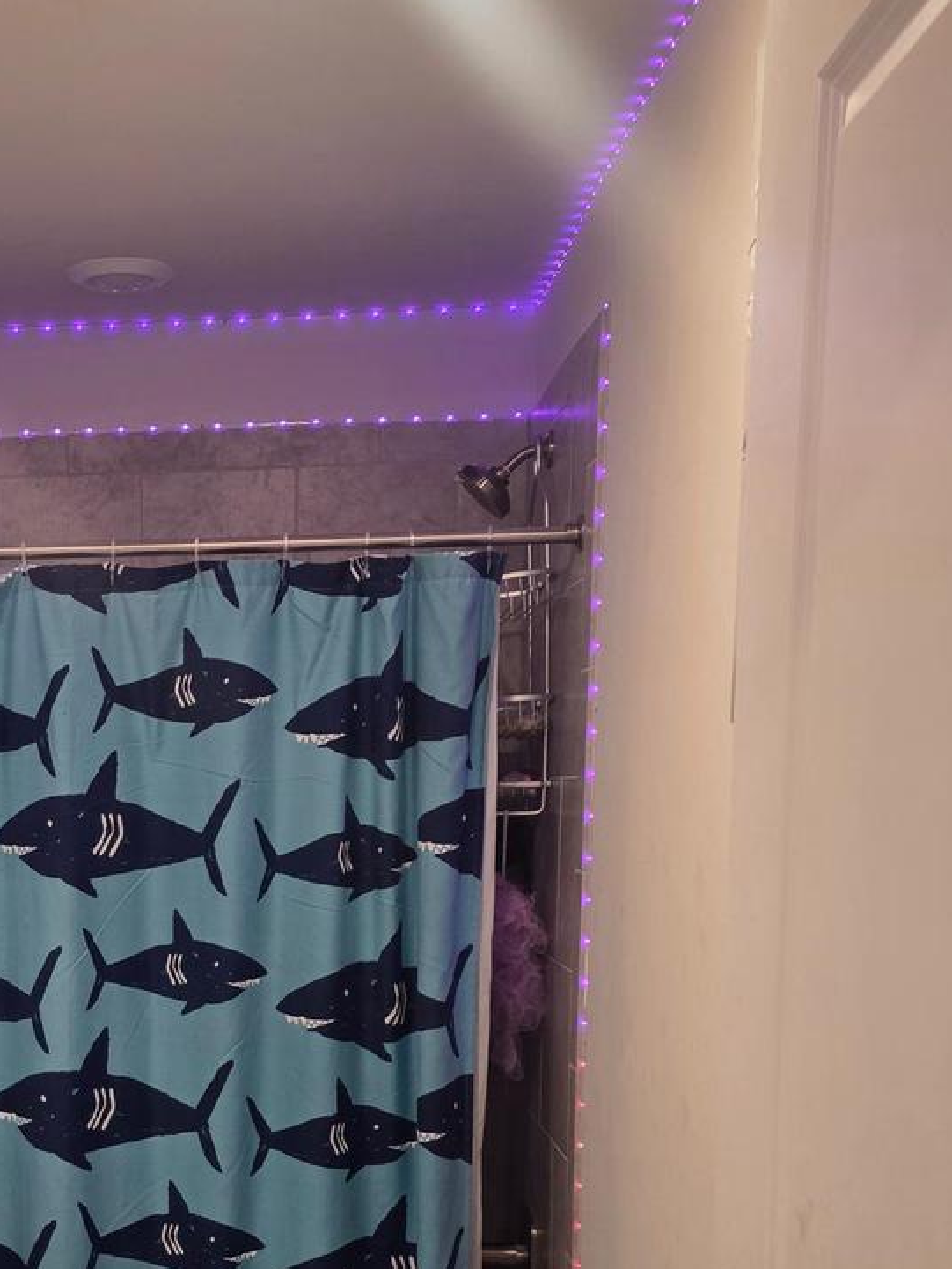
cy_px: 996
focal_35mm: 49
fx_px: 1796
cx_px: -11
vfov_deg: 37.6
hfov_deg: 27.8
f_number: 1.7
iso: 160
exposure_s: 1/120
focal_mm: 6.25
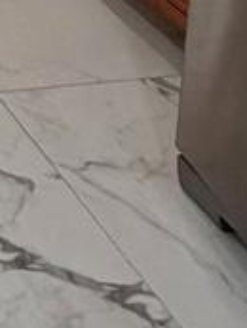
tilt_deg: -9.9
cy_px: -410
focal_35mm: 97
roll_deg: +2.1
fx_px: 922
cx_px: -467
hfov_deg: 10.9
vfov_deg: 14.7
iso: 200
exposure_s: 1/120
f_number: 2.2
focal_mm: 2.22
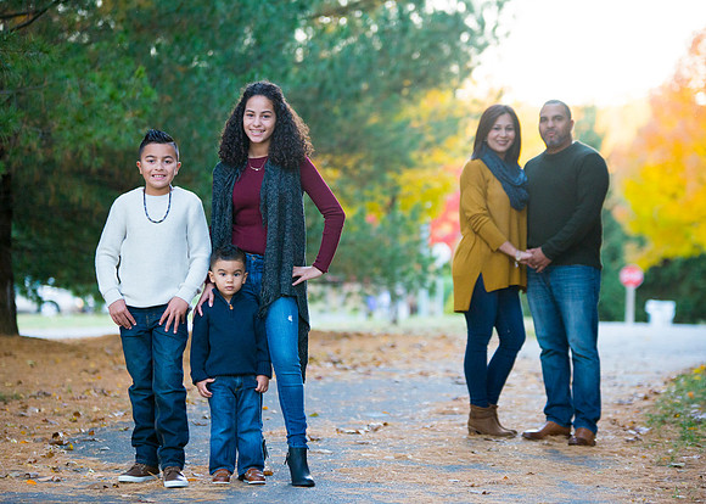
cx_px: 353
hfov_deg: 15.6
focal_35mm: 128
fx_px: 2573
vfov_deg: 11.2
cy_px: 252
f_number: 3.2
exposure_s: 1/640
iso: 1250
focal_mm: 122
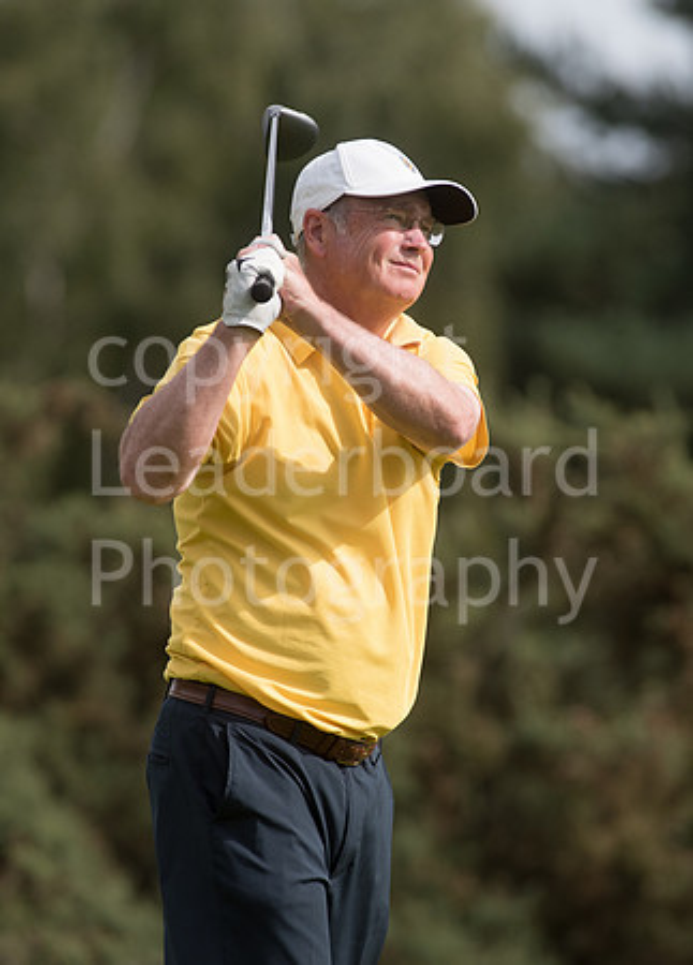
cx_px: 403
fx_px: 12593
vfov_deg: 4.4
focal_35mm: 458
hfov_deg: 3.2
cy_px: 461
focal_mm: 300
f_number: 5.6
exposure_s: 1/3200
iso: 500
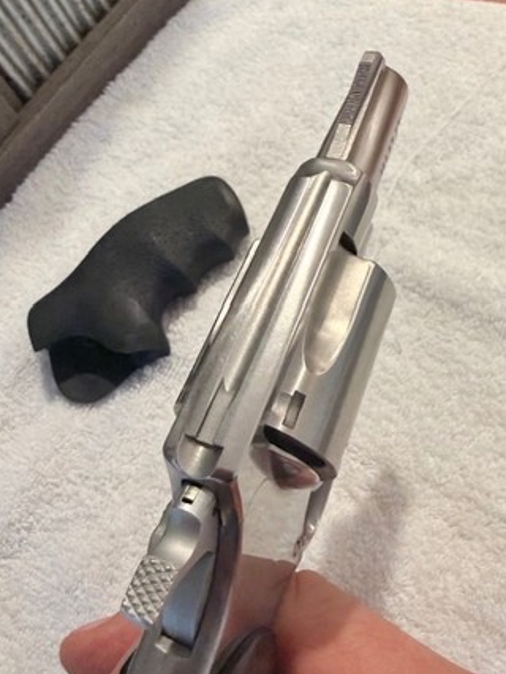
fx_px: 584
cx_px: 280
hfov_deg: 46.8
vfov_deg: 59.9
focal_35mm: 30
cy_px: 358
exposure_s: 1/60
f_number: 2.2
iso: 500
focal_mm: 2.22
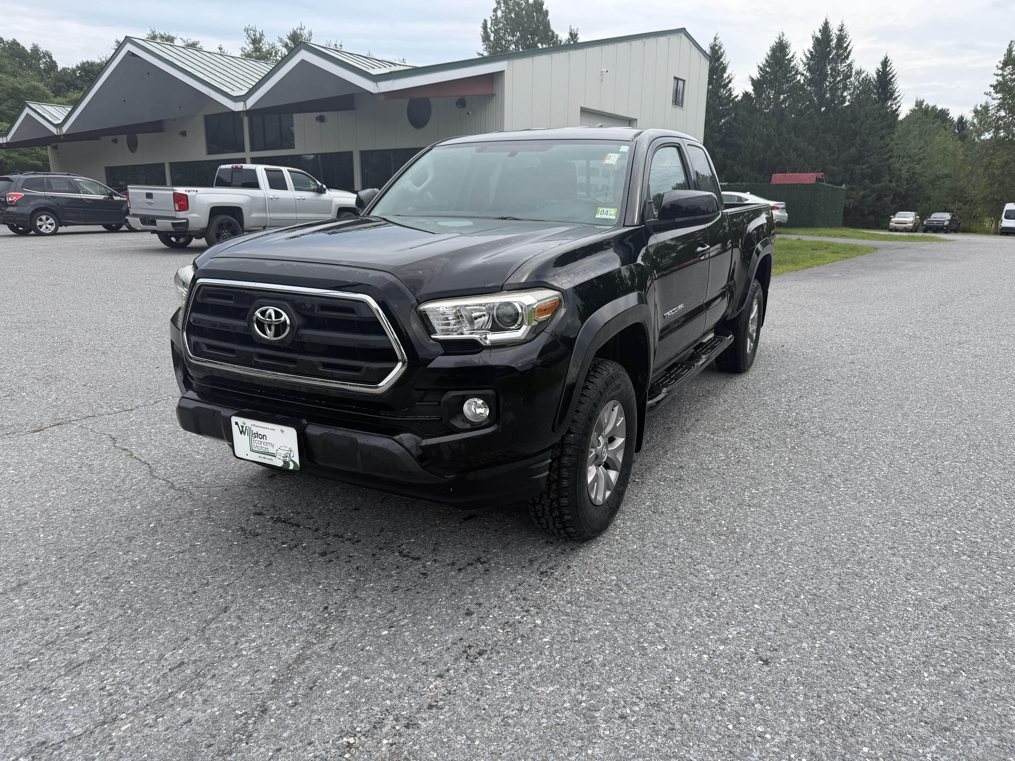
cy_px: 380
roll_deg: -1.0
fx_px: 704
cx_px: 508
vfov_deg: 56.8
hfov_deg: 71.6
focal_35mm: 24
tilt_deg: -12.9
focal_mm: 6.76
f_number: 1.78
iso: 80
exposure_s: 1/2907
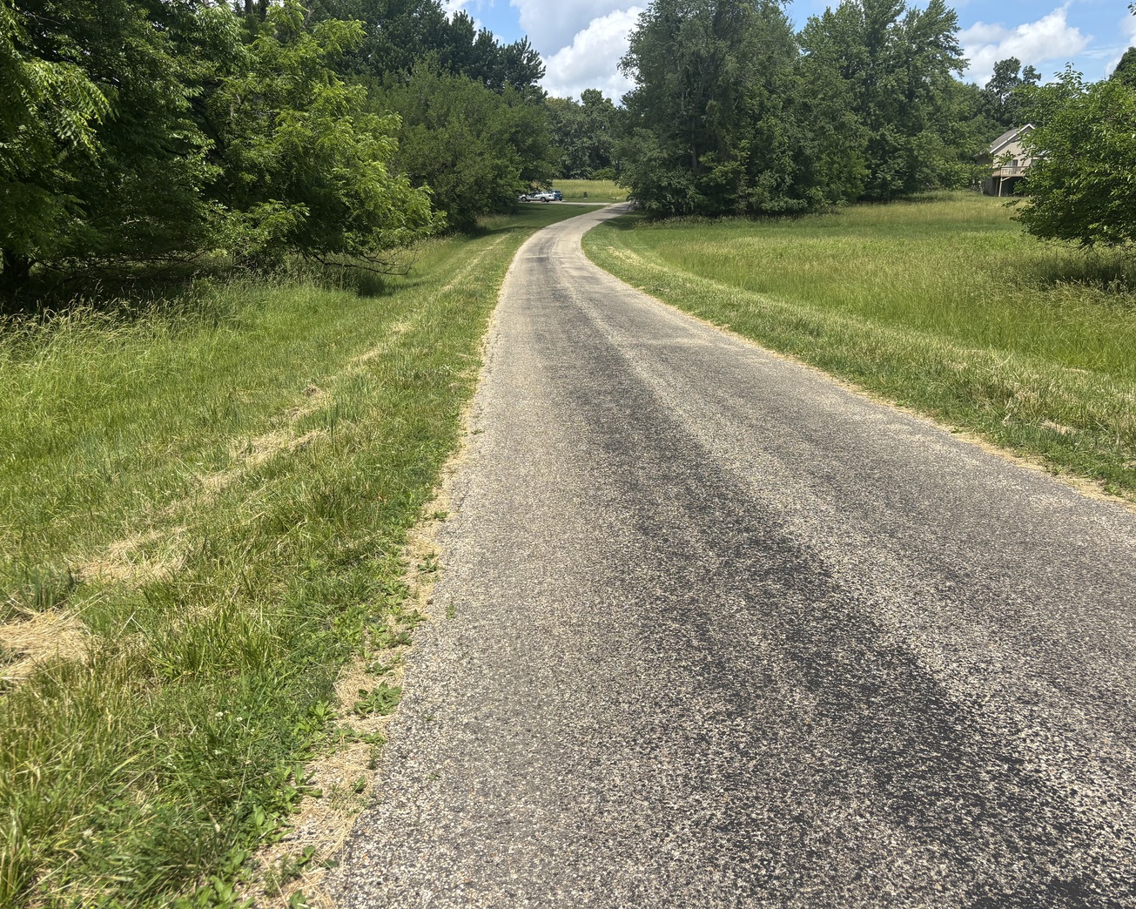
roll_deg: +0.6
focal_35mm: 28
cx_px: 556
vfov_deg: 51.5
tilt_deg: -14.2
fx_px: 941
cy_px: 452
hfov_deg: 62.2
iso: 50
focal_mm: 5.96
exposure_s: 1/3650
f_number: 1.6
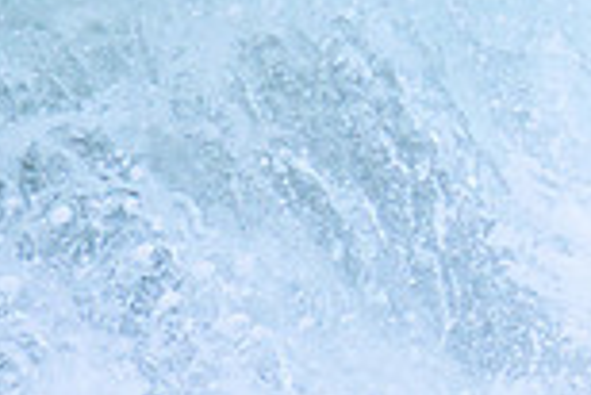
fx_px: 34129
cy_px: 90
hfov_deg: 1.0
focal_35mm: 2077
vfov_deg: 0.7
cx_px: 1423
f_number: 5.6
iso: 640
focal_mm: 400
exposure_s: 1/2000
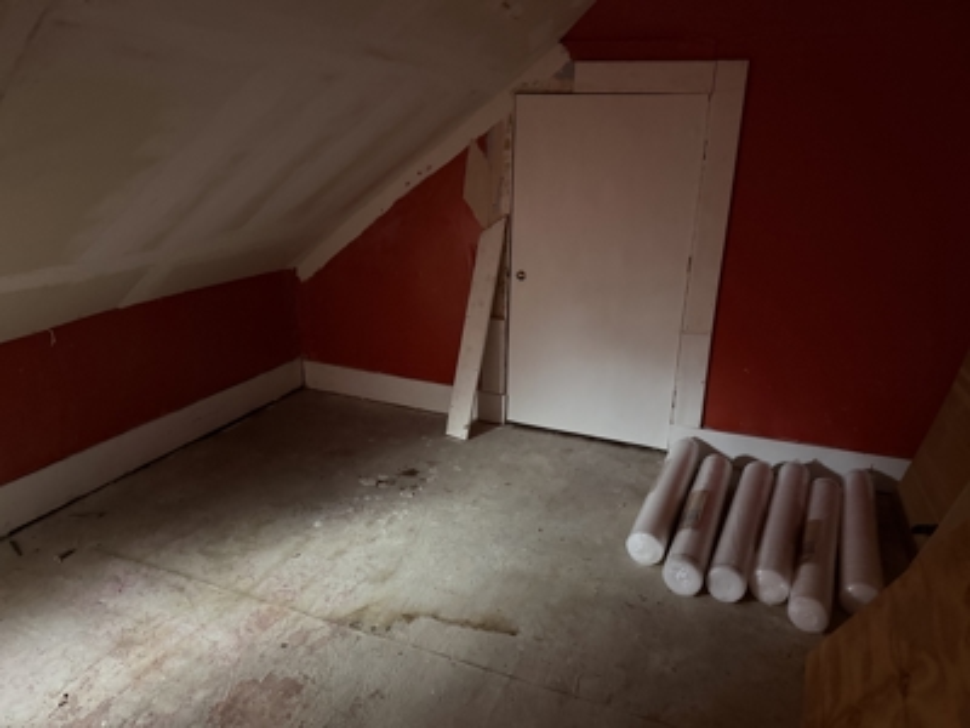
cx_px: 485
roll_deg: -1.7
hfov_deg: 71.6
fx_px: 673
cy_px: 364
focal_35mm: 24
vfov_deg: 56.8
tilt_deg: -17.9
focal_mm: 6.76
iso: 1000
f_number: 1.78
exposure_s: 1/28
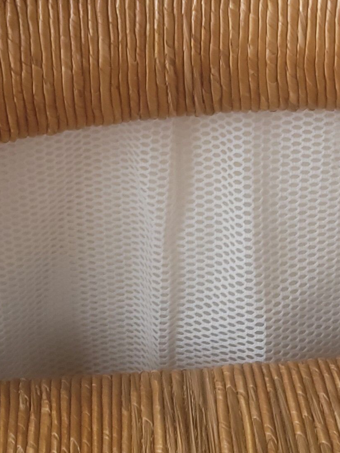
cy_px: -60
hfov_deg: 15.4
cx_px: 129
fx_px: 1257
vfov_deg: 19.5
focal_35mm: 96
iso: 80
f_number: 1.8
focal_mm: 5.4
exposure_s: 1/60
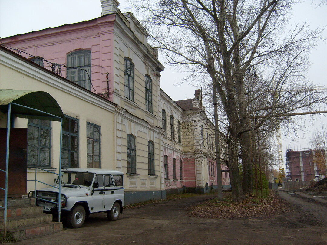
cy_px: 122
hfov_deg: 52.6
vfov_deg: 40.7
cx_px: 164
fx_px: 331
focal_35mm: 35
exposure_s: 1/250
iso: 80
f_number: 2.8
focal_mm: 5.8
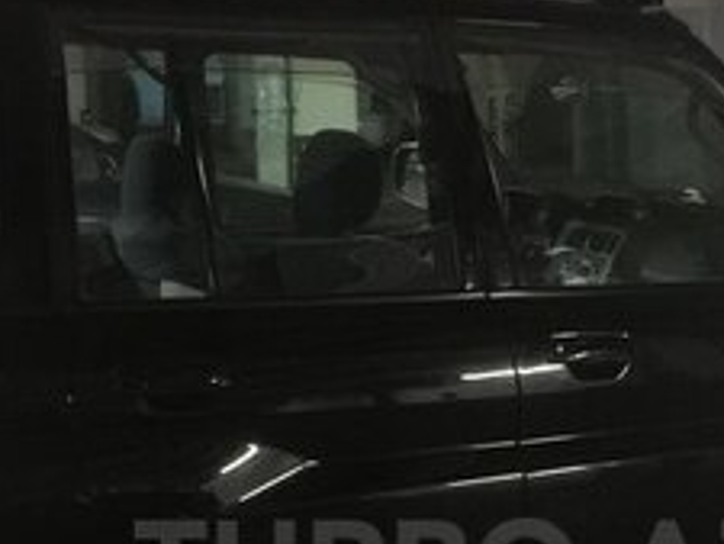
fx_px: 1779
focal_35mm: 85
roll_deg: +1.9
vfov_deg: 16.9
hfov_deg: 22.9
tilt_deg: -14.3
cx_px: 463
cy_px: 568
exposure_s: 1/8
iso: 200
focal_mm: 4.15
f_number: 2.2
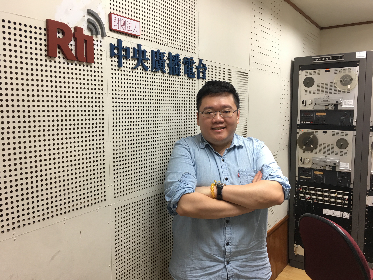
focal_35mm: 29
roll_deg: +0.4
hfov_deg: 61.7
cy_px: 140
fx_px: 312
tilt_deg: -4.4
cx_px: 186
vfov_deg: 48.2
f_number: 2.2
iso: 25
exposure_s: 1/15
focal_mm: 4.15
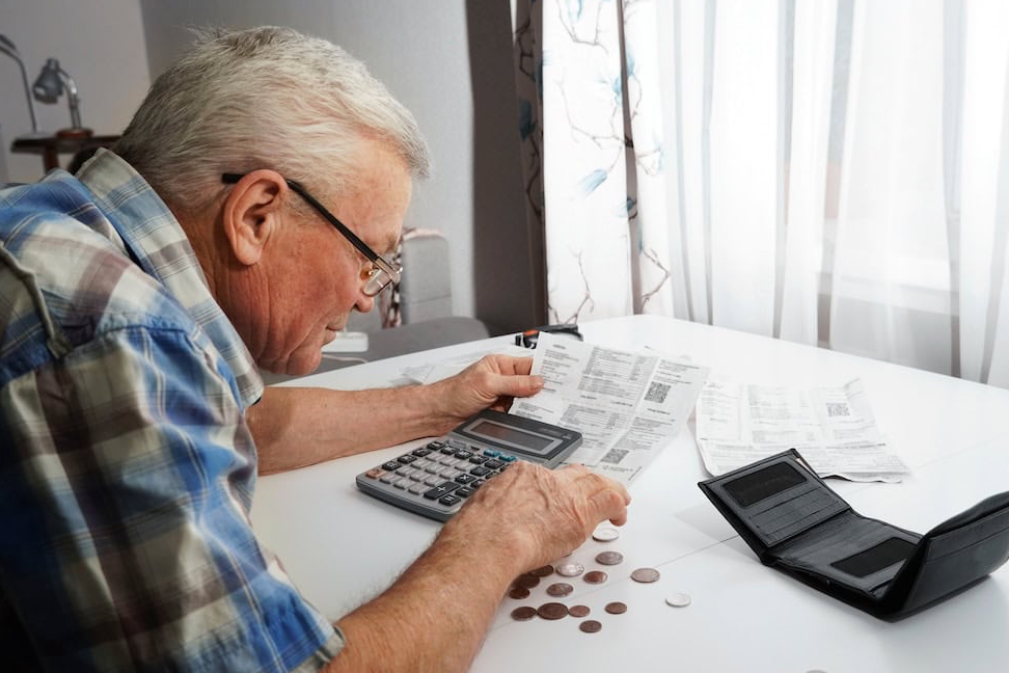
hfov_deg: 53.8
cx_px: 515
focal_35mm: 36
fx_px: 995
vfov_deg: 37.3
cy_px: 338
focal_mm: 23
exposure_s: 1/160
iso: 100
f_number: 4.5
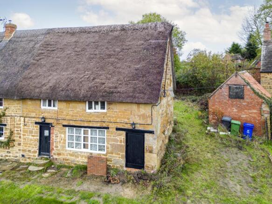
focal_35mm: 24
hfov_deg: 71.6
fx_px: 189
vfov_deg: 56.8
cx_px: 136
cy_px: 102
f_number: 1.7
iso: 100
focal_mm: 6.72
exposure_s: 1/80
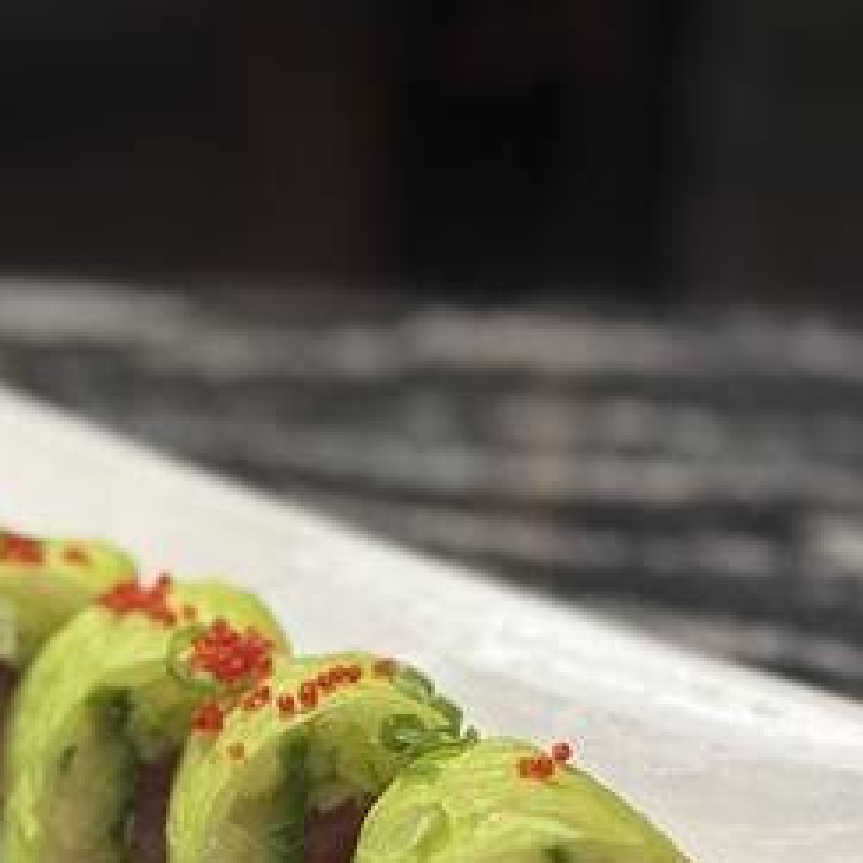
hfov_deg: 16.8
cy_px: 693
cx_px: 95
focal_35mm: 102
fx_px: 2877
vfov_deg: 16.9
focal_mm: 6.86
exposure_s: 1/60
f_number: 1.78
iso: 125
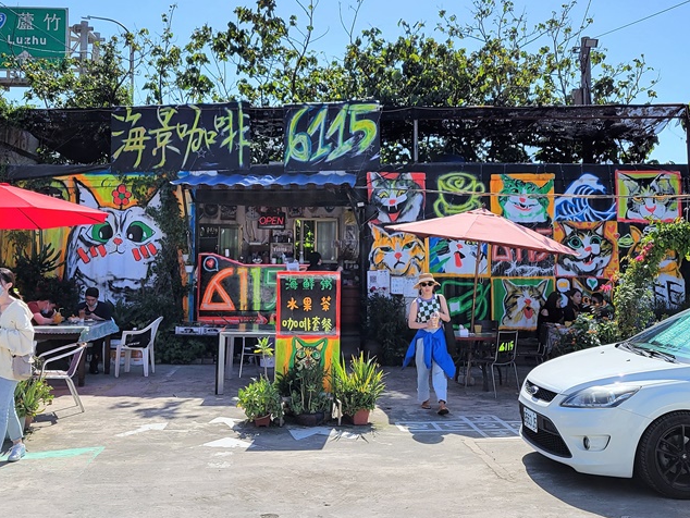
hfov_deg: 45.8
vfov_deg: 34.9
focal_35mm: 41
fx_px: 818
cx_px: 347
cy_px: 182
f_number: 1.8
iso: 40
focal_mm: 5.4
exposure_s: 1/2443
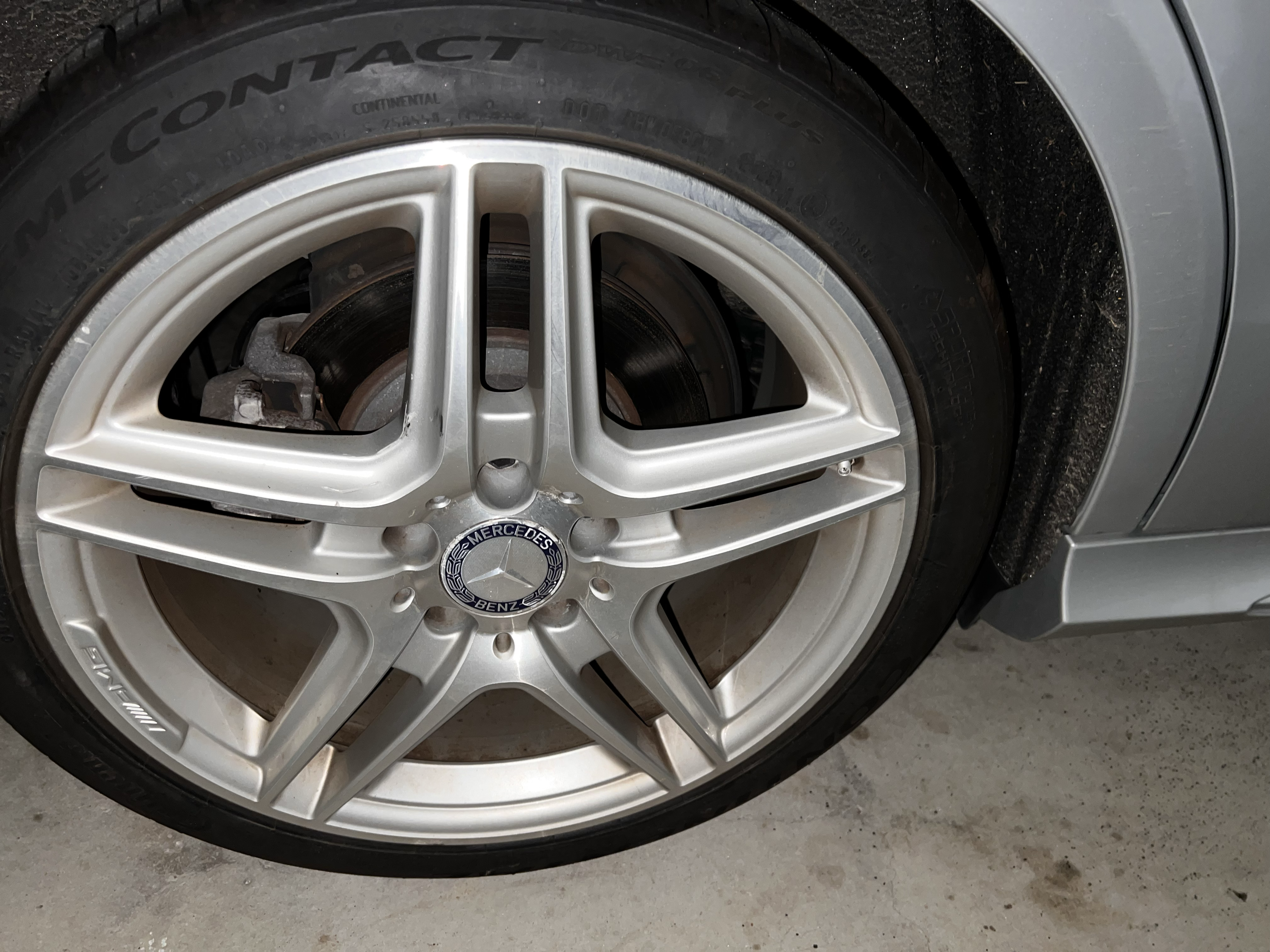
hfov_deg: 67.3
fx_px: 954
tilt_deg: -38.0
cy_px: 476
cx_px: 635
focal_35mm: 26
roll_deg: -5.8
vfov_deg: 53.1
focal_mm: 5.7
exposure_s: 1/4
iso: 40
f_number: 1.5
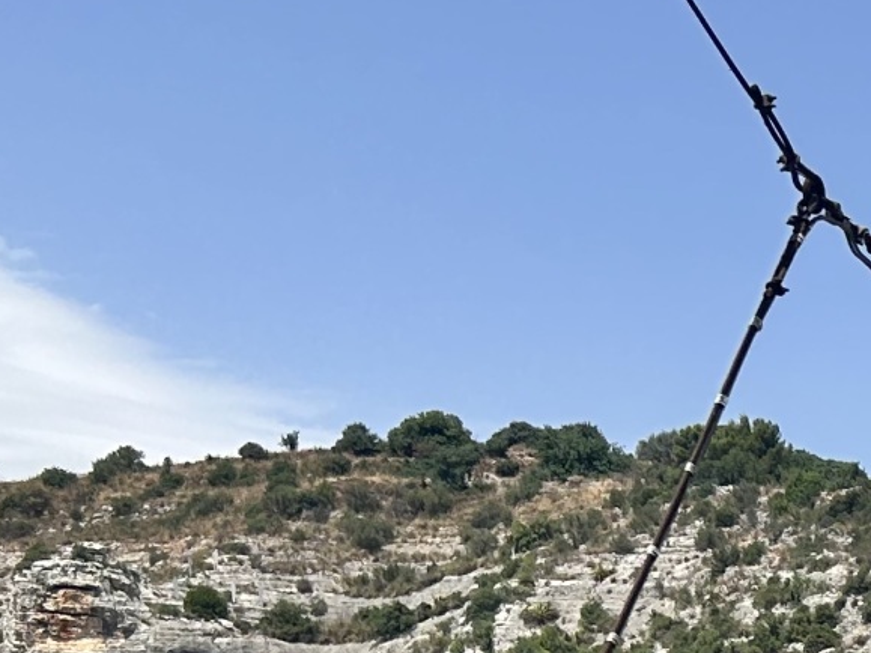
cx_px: 1522
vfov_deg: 12.0
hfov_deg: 15.1
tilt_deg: -1.3
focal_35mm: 115
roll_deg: +3.8
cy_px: 1112
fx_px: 2893
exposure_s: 1/4115
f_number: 1.5
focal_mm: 5.7
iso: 50
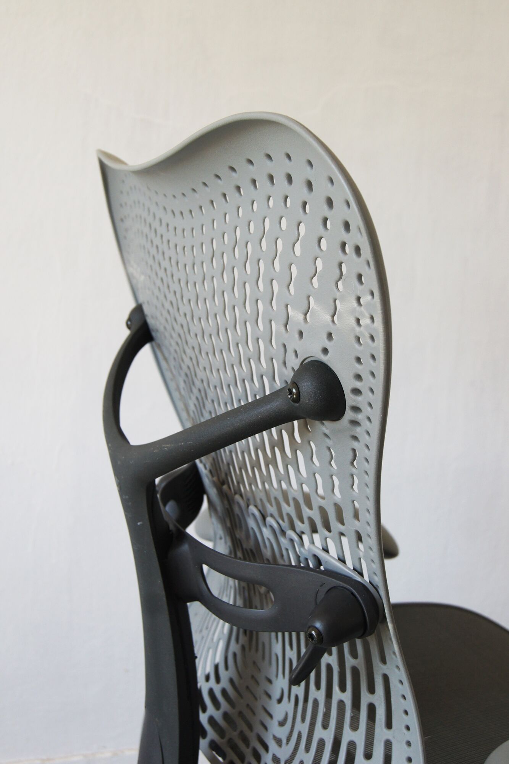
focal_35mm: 42
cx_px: 254
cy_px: 382
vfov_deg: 46.4
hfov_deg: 31.9
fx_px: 891
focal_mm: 28
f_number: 5.6
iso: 400
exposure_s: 1/80
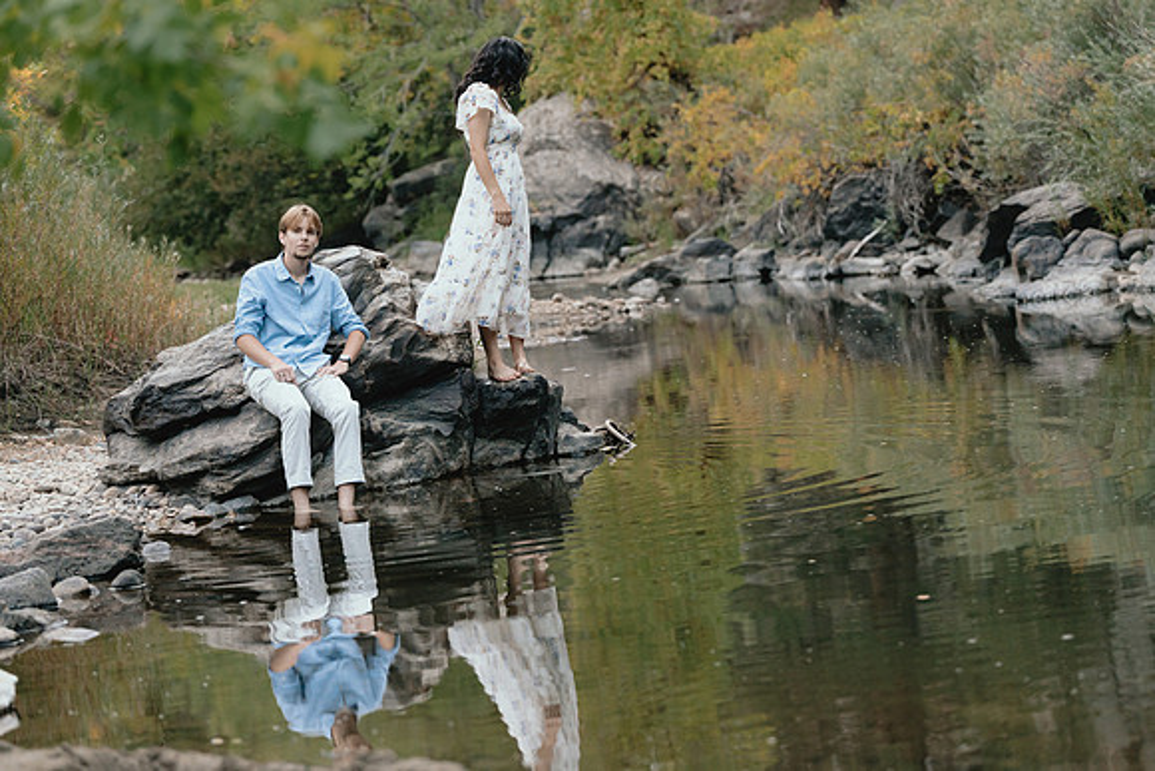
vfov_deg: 12.6
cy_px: 386
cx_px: 578
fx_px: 3498
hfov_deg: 18.8
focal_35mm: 109
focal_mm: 109
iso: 1000
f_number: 3.5
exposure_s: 1/200
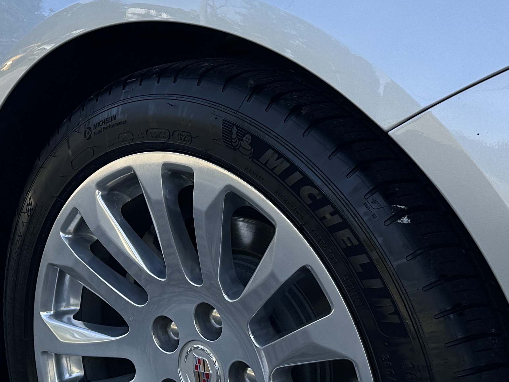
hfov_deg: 30.8
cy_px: 37
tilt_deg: -4.2
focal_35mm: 62
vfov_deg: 23.0
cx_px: 148
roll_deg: +0.6
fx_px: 912
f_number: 1.78
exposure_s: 1/1374
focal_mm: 6.86
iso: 80
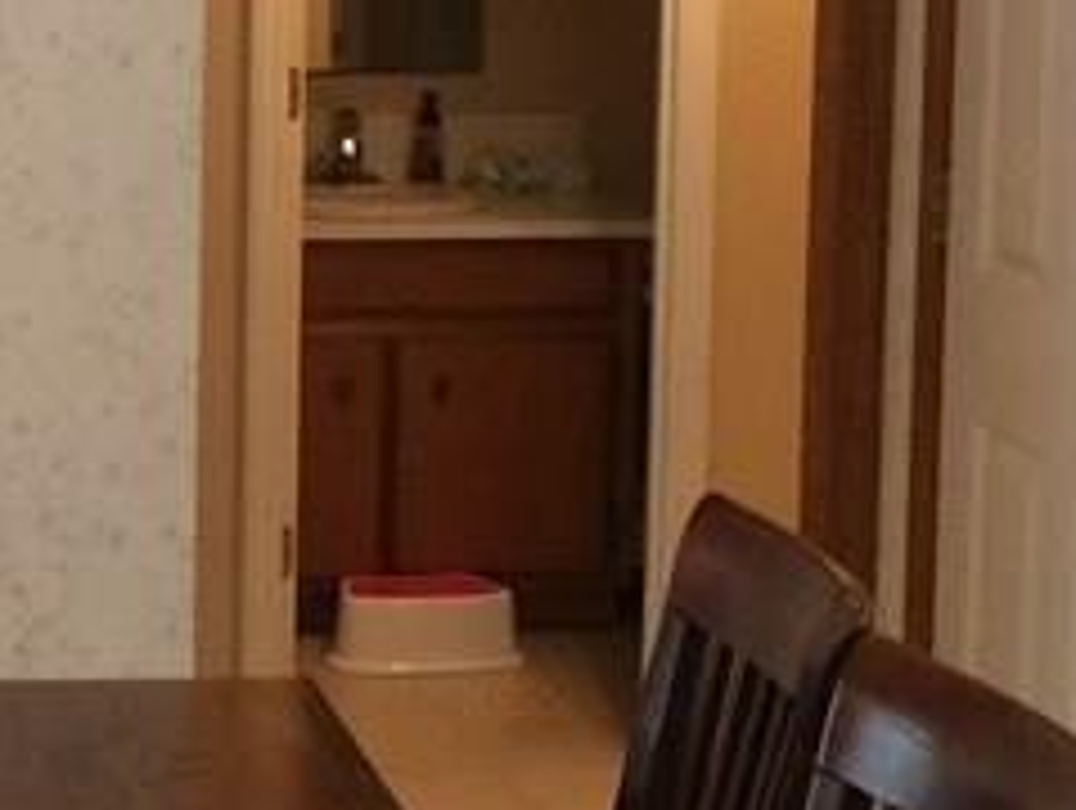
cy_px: 140
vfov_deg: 11.9
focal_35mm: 124
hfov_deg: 15.4
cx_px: -149
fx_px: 3860
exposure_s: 1/30
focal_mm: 4.15
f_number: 2.2
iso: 200
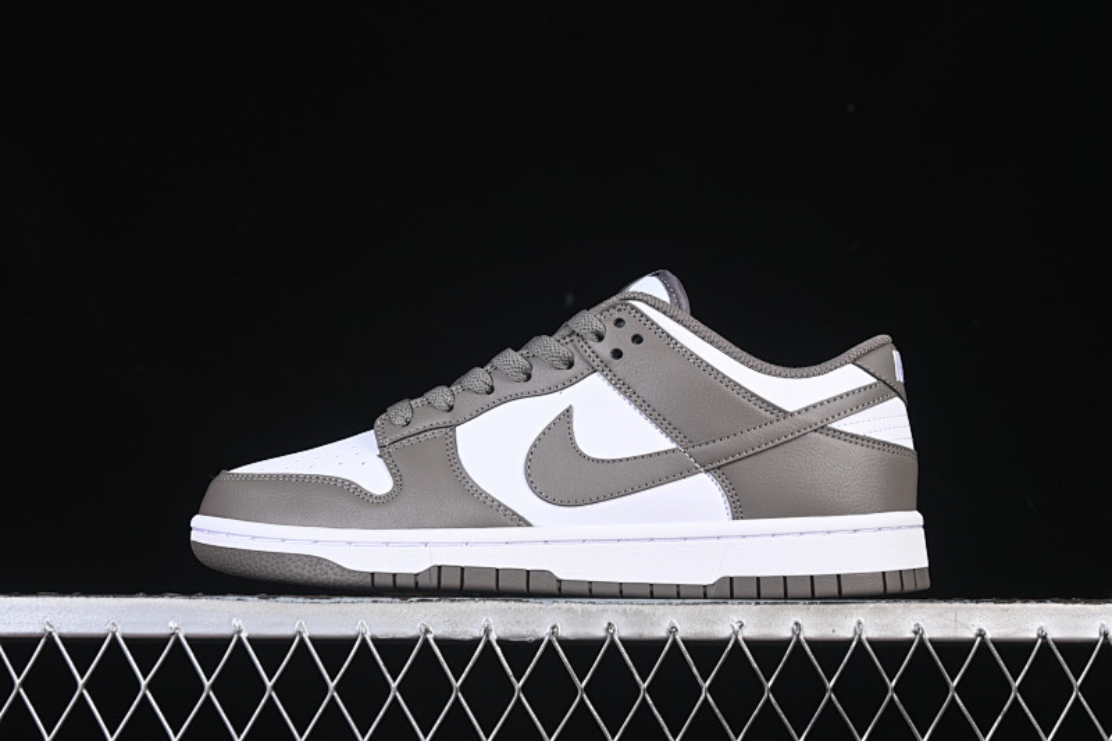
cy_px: 370
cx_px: 556
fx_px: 2316
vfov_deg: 18.2
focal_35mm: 75
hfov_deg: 27.0
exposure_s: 1/80
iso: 160
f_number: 7.1
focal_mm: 50
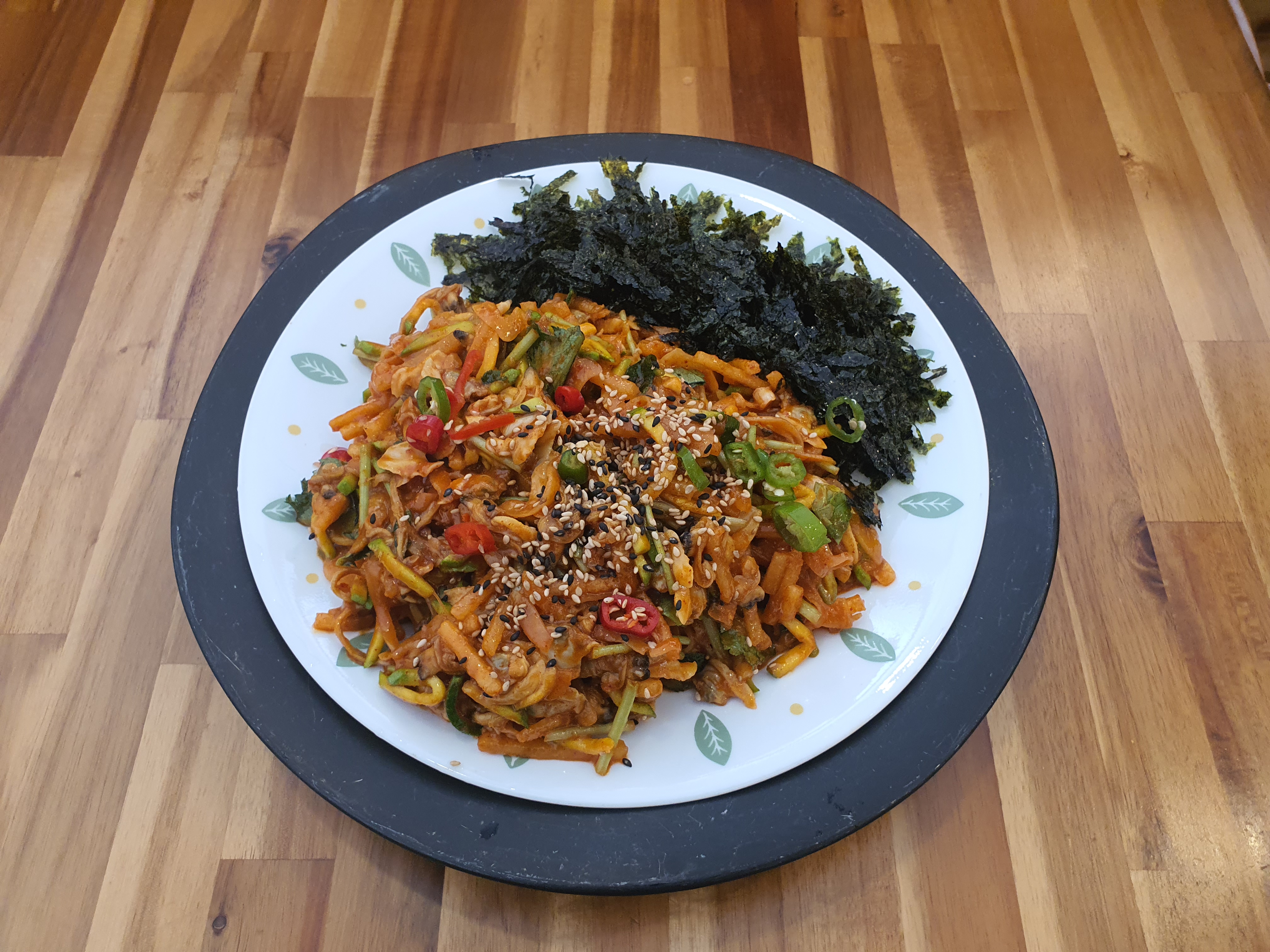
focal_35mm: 26
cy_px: 476
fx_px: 954
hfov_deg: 67.3
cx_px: 635
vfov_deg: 53.1
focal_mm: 4.3
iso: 200
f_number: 2.4
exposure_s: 1/60
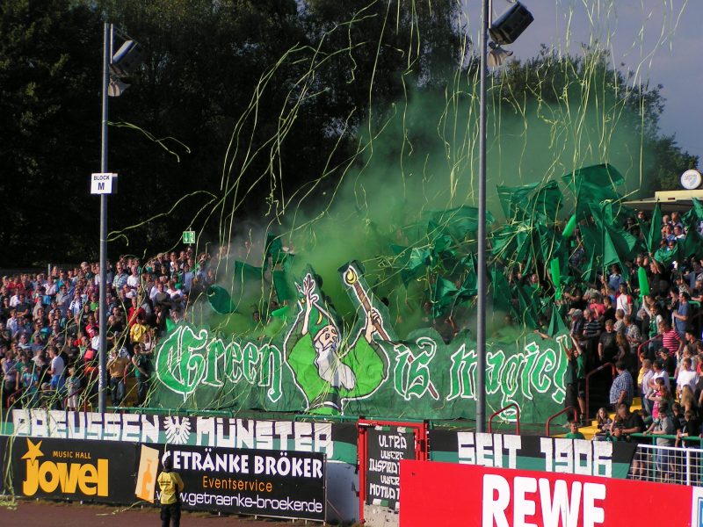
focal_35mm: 143
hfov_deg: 13.8
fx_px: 2904
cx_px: 352
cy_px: 264
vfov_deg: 10.4
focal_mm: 21.9
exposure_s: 1/800
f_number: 3.5
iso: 50
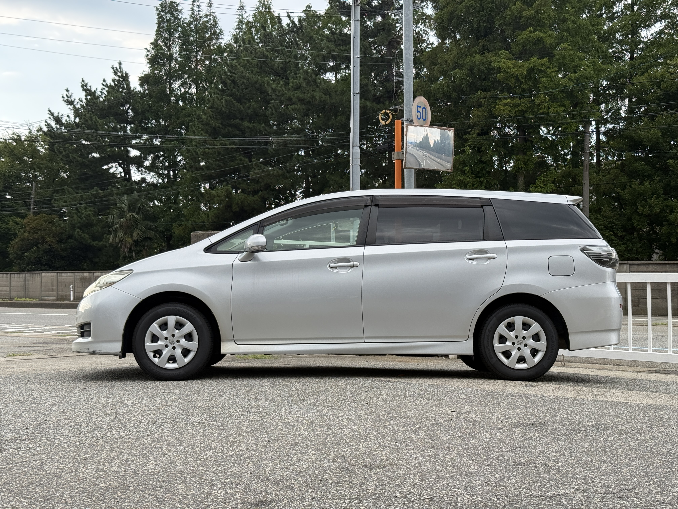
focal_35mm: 48
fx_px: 940
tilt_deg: +2.0
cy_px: 254
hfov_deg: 39.7
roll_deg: +0.3
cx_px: 339
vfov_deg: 30.3
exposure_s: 1/1027
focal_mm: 6.76
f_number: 1.78
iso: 80
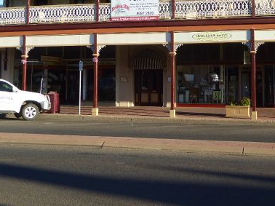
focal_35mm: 61
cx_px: 171
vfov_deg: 23.6
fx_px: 484
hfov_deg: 31.6
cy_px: 36
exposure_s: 1/320
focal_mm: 6.3
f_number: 3.7
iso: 80
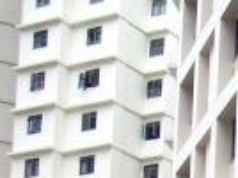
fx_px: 1043
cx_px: 478
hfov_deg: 11.7
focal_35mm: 152
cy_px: 361
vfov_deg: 9.1
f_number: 2.8
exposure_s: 1/250
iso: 80
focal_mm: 6.2
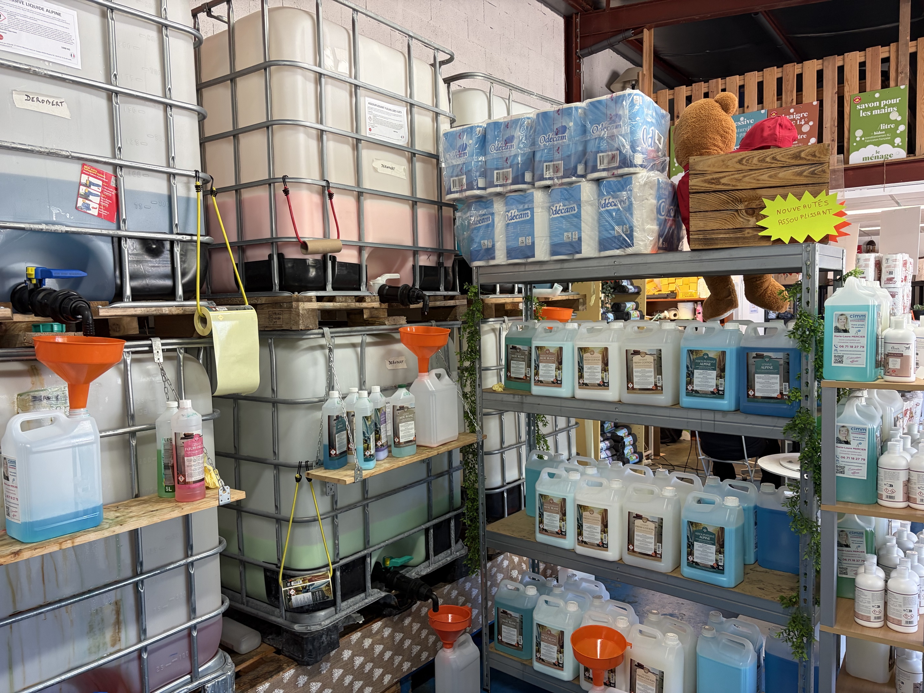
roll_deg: +1.6
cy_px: 346
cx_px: 462
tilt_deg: -3.9
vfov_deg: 53.1
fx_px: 694
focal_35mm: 26
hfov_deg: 67.3
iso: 100
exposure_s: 1/50
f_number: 1.6
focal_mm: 5.96
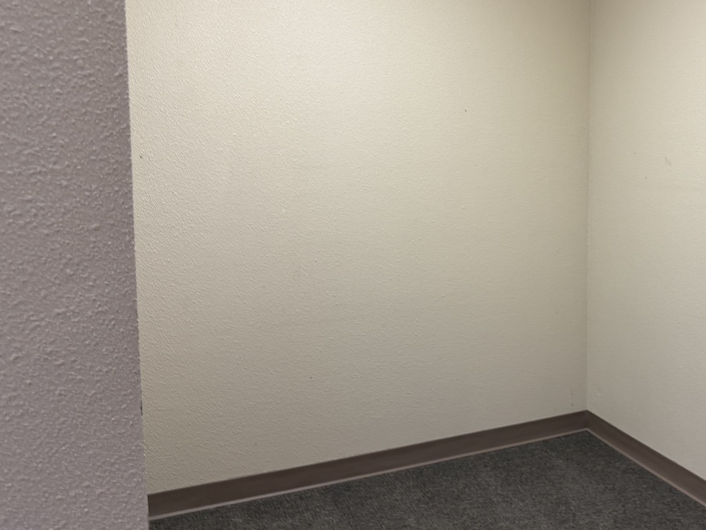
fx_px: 734
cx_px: 512
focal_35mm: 36
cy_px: 199
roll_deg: +2.3
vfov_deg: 39.4
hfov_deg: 49.7
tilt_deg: -1.0
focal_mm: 6.76
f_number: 1.78
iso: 125
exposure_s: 1/60
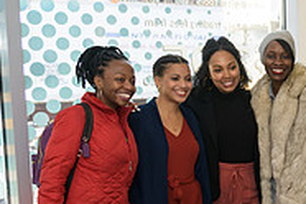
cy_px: 151
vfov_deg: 16.2
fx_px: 714
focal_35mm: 84
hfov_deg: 22.2
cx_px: 377
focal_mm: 27
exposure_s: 1/125
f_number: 3.2
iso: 200
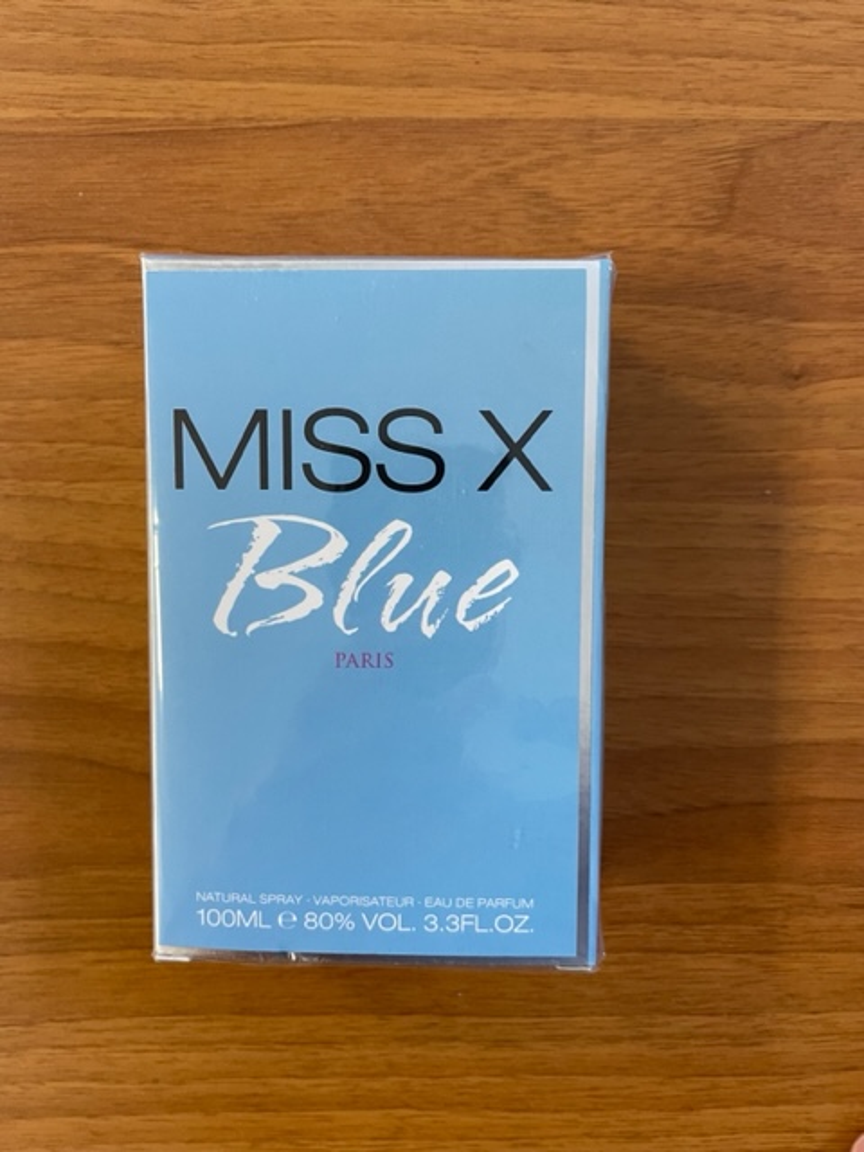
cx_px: 432
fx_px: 865
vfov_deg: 67.3
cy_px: 576
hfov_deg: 53.1
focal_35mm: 26
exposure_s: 1/50
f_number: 1.6
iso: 160
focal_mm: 4.2
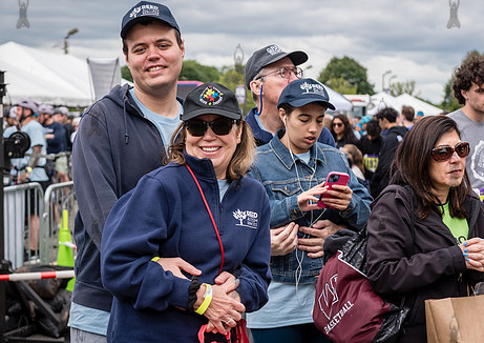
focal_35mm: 91
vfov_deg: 15.6
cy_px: 158
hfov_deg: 21.9
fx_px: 1247
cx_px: 164
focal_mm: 58
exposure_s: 1/1000
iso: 400
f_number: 4
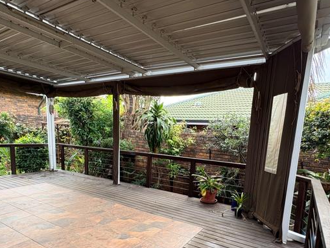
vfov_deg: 59.6
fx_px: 210
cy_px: 167
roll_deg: -2.4
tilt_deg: -9.1
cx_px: 183
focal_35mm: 22
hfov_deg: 76.1
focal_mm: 2.22
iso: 50
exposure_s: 1/99
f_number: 2.2
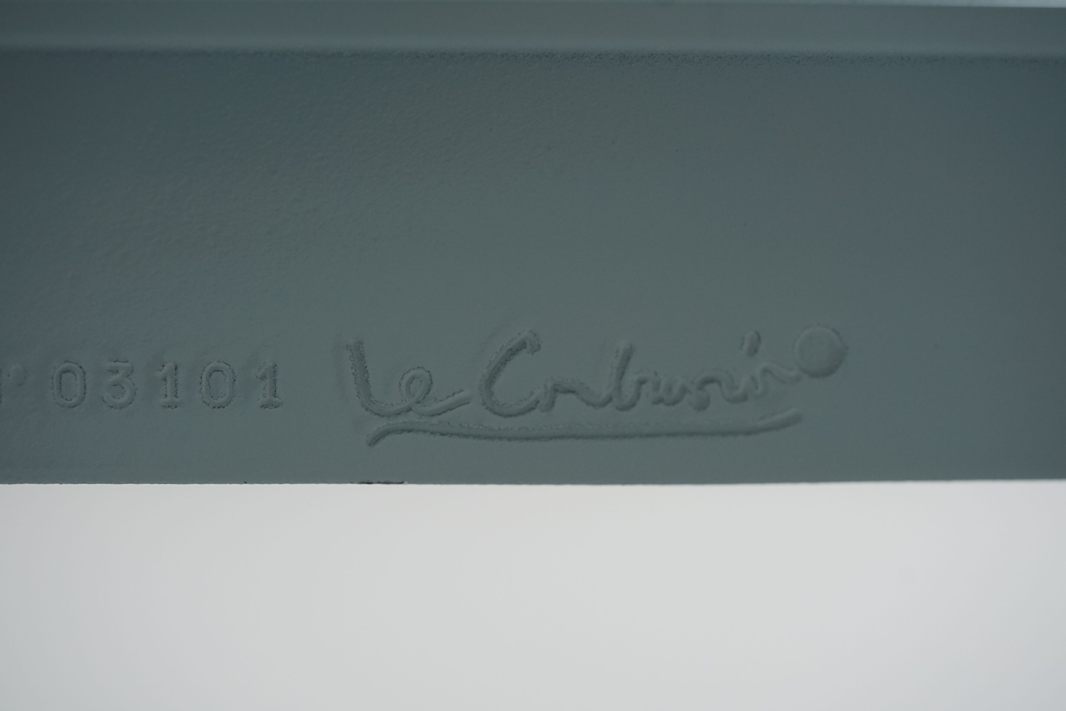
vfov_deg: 15.2
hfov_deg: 22.6
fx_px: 2665
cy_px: 356
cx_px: 533
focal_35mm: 90
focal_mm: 90
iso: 1000
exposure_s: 1/100
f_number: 3.5
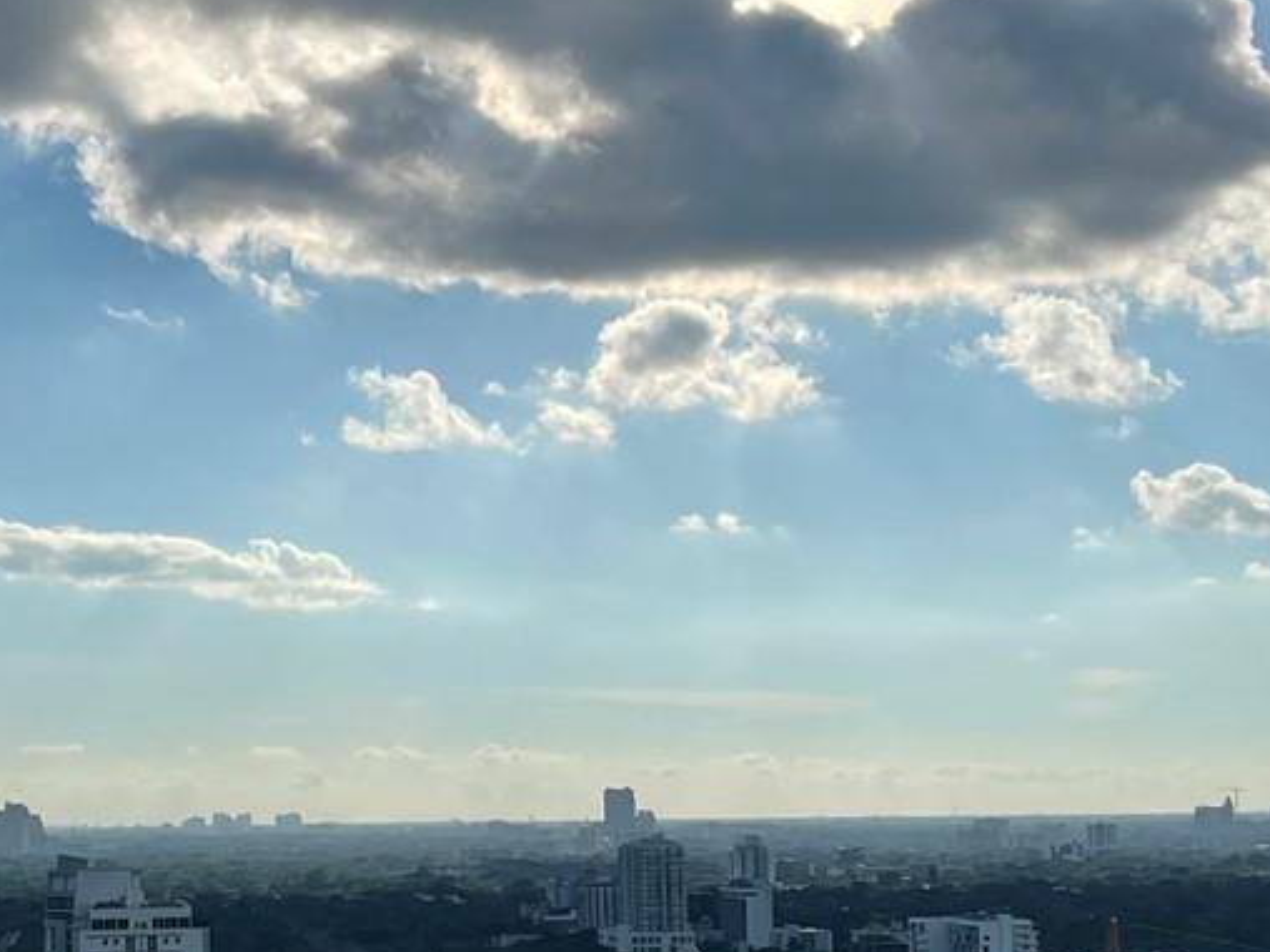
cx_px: 348
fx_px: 3008
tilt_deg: +3.3
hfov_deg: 23.6
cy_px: 686
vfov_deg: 17.9
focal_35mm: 82
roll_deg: +0.4
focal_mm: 5.1
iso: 32
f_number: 1.6
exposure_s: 1/13514
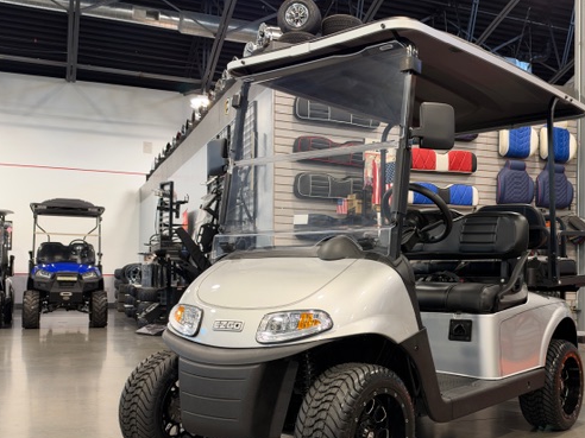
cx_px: 372
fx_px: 659
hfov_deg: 47.3
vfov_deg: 36.7
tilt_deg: +1.2
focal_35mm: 39
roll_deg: -0.1
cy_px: 265
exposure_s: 1/60
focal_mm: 6.93
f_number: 1.48
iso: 160
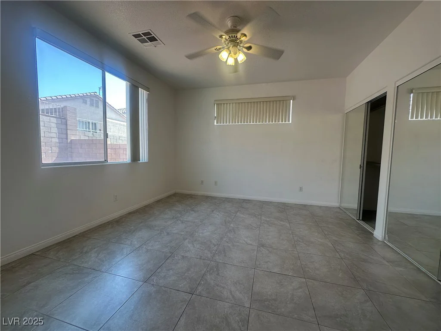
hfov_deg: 102.1
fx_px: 178
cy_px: 166
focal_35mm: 14
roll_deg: -1.2
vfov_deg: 85.7
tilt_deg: -4.1
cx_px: 220
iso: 64
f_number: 2.2
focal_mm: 2.22
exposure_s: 1/120
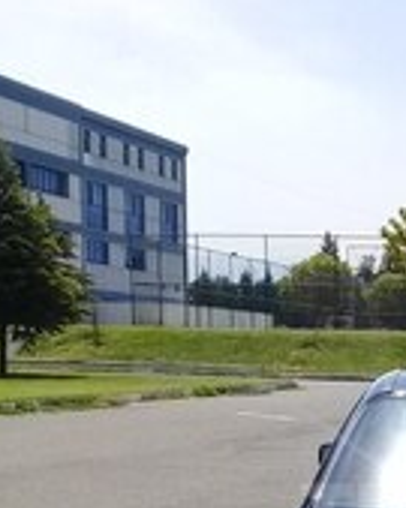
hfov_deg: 16.3
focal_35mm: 89
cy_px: 517
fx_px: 1338
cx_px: 532
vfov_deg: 20.8
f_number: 2.2
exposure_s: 1/1439
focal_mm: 3.3
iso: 50
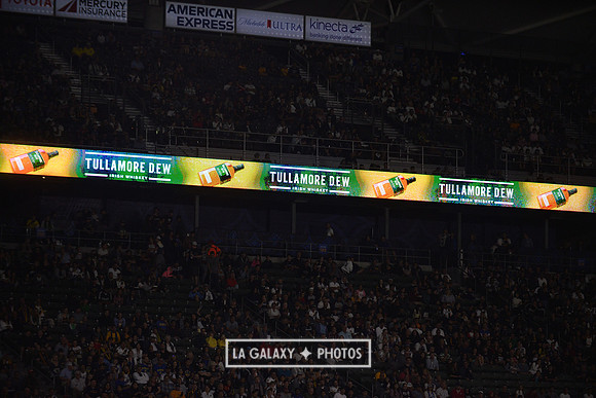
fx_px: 2981
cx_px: 298
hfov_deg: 11.4
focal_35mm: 180
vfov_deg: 7.6
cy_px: 199
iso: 1600
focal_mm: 180
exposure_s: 1/3200
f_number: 2.8
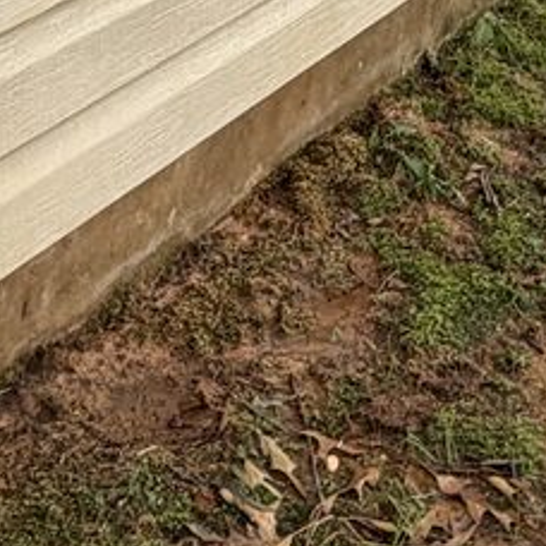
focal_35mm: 87
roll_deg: +2.0
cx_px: 14
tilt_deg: -25.0
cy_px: -43
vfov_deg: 19.2
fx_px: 1553
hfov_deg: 19.4
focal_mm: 2.22
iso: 50
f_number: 2.2
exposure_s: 1/293
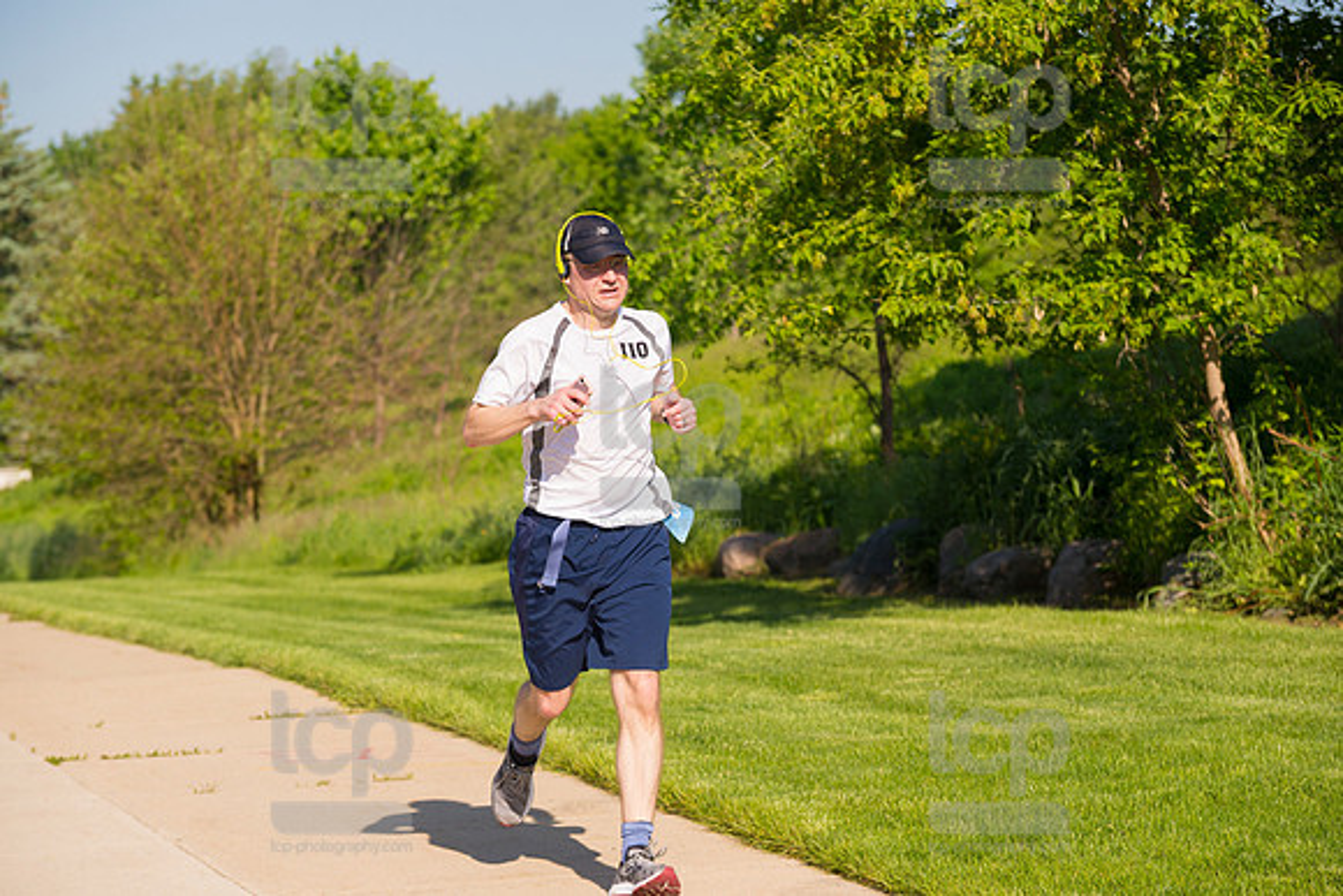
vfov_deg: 11.4
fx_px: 4478
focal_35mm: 120
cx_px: 672
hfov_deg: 17.1
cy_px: 448
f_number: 5.6
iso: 400
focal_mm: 120
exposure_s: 1/2000
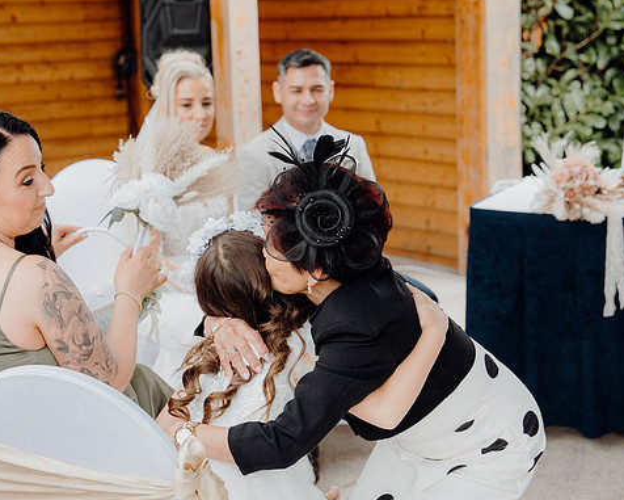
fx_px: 1478
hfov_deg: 23.8
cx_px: 288
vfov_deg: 19.2
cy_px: 250
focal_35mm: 80
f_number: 3.5
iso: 125
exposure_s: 1/200
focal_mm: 47
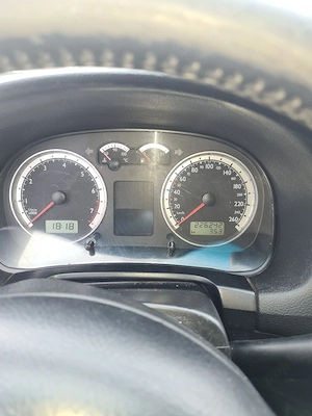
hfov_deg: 53.1
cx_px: 156
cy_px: 208
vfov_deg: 67.3
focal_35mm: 26
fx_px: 312
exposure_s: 1/100
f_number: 1.8
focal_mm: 5.4
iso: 100
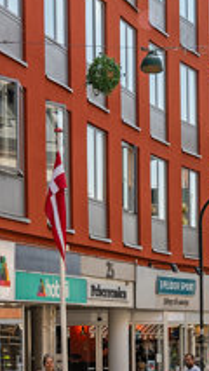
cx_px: 200
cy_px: 183
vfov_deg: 19.4
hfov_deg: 10.9
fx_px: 1087
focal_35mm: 110
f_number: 8
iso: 200
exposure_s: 1/200
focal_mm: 25
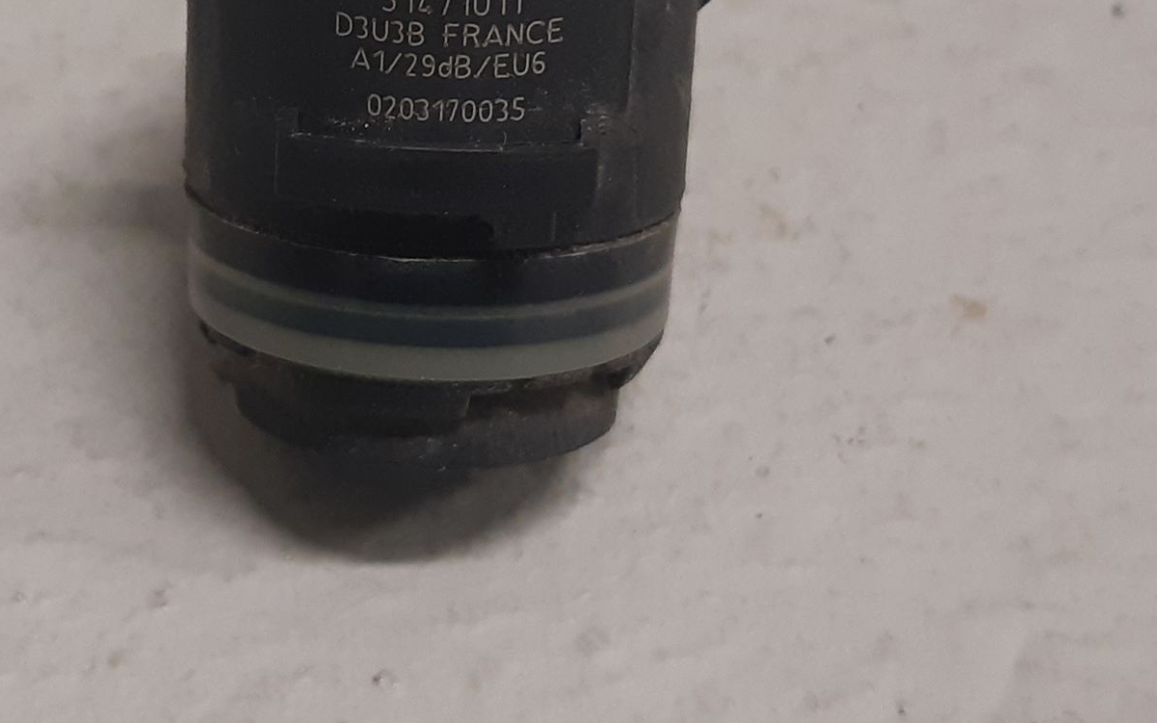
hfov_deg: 41.7
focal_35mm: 47
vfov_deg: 26.9
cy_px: 141
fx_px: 1482
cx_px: 326
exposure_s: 1/50
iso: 160
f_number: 1.7
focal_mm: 3.93
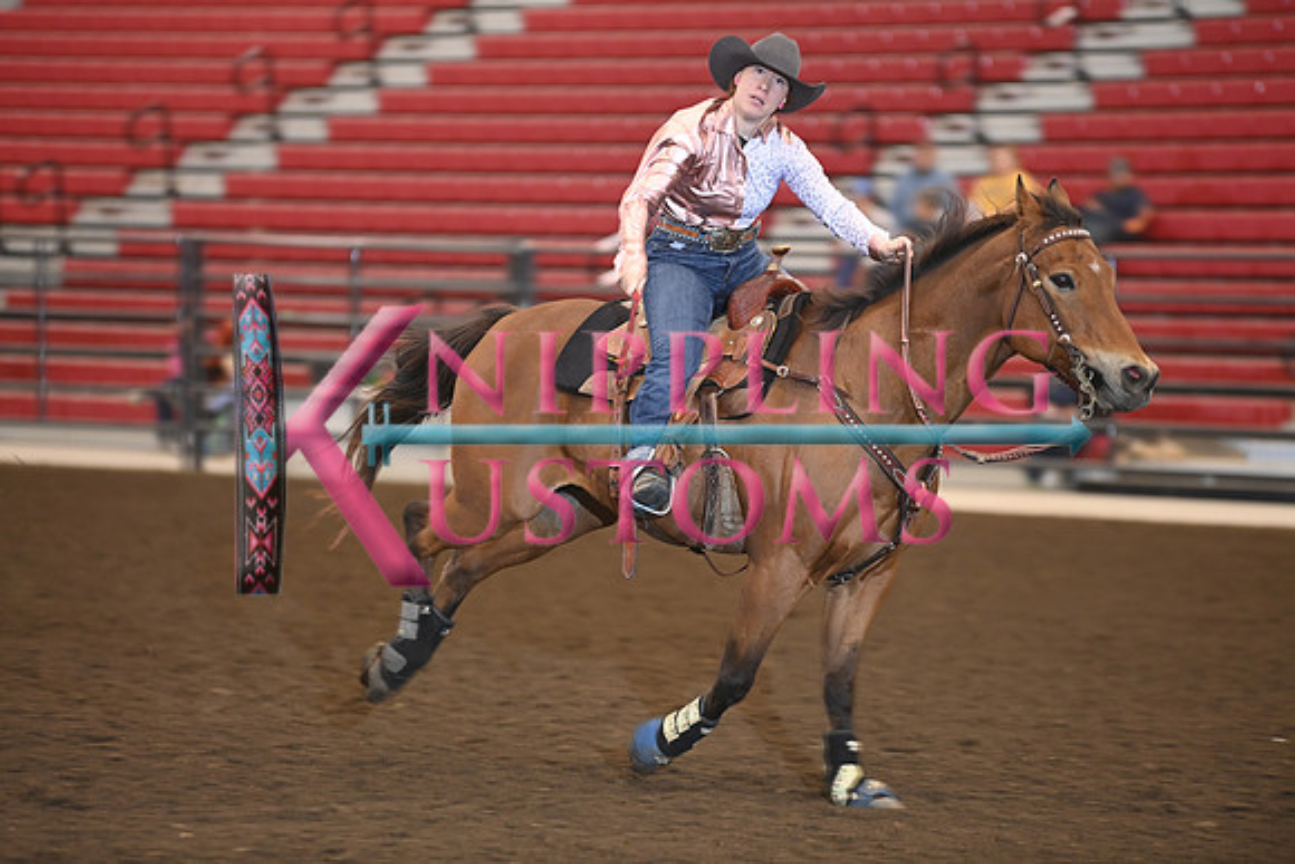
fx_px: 7196
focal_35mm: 200
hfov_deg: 10.3
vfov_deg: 6.9
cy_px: 432
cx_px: 648
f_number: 3.2
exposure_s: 1/250
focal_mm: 200
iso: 1600
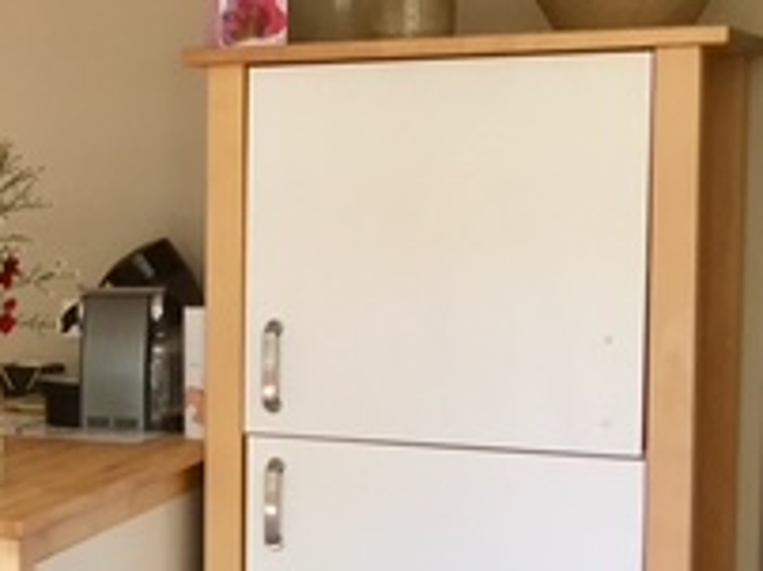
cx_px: -431
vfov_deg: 16.0
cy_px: 333
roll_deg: +1.2
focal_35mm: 92
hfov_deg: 18.5
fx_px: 2025
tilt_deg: -6.2
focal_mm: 4.15
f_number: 2.2
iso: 125
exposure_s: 1/33
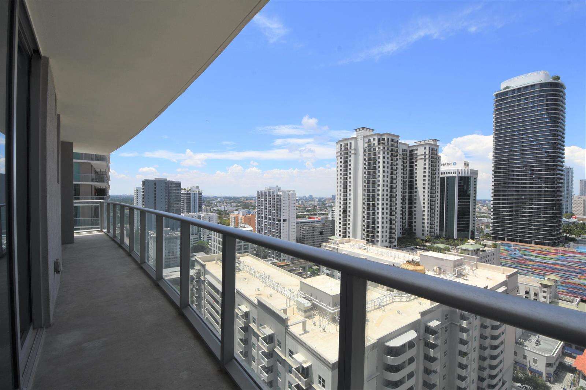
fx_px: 244
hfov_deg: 100.4
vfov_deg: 77.3
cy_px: 195
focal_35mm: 15
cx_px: 293
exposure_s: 1/250
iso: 200
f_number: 13
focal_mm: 10
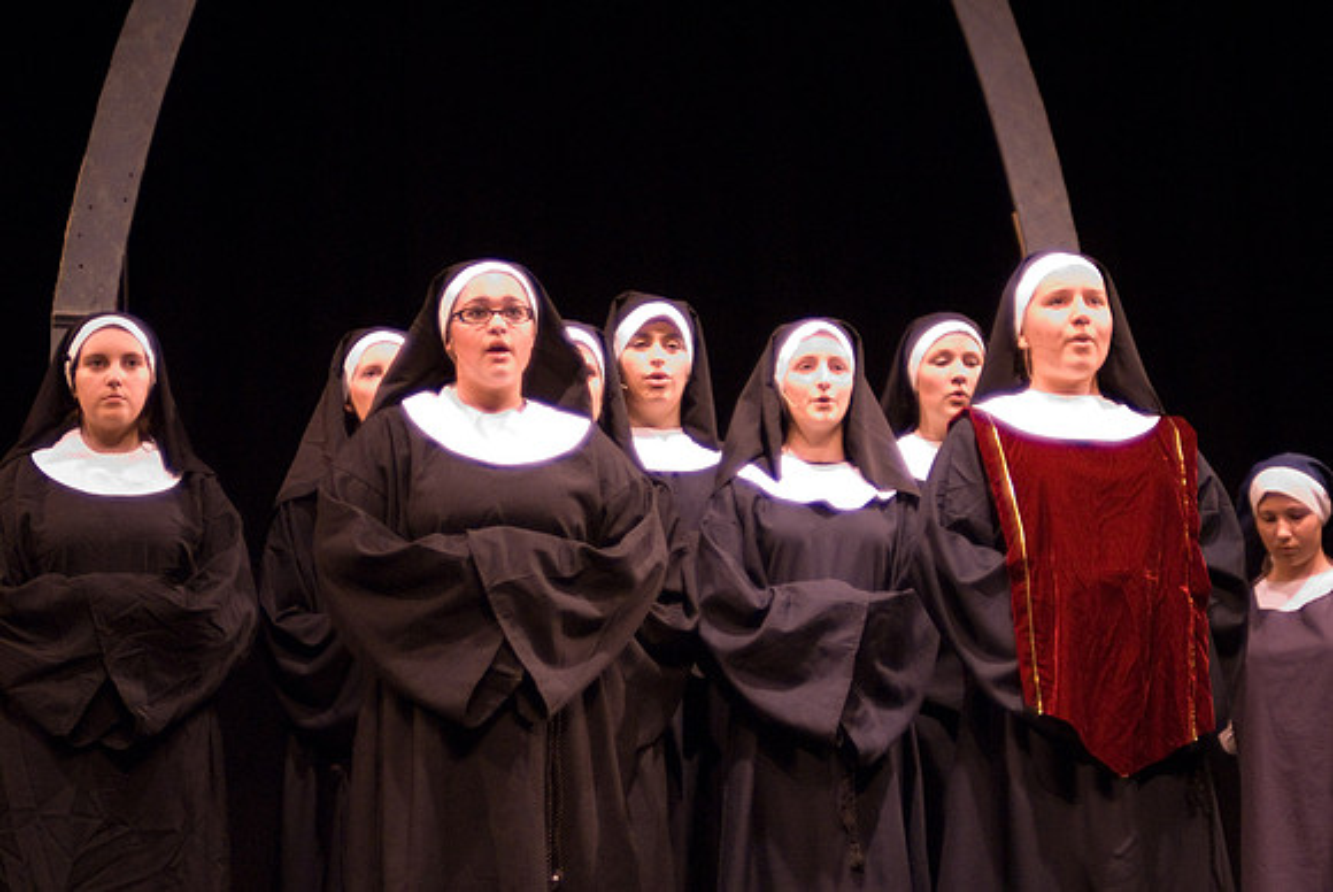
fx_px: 3225
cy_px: 446
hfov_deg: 23.4
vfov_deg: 15.7
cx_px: 666
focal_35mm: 87
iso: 1600
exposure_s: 1/60
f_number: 2.8
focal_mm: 58
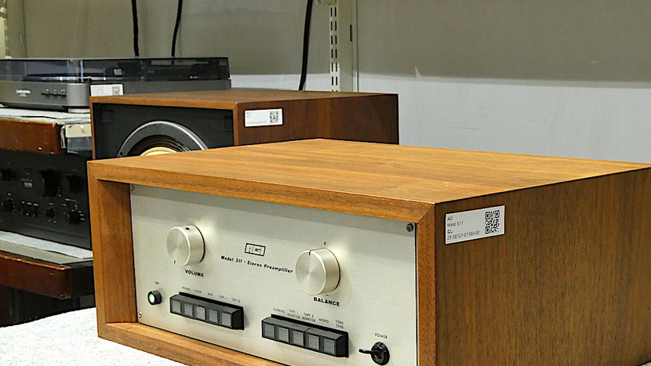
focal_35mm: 63
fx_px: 1088
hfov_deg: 33.3
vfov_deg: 19.0
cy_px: 251
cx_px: 370
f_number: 5.6
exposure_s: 1/5
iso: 400
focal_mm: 9
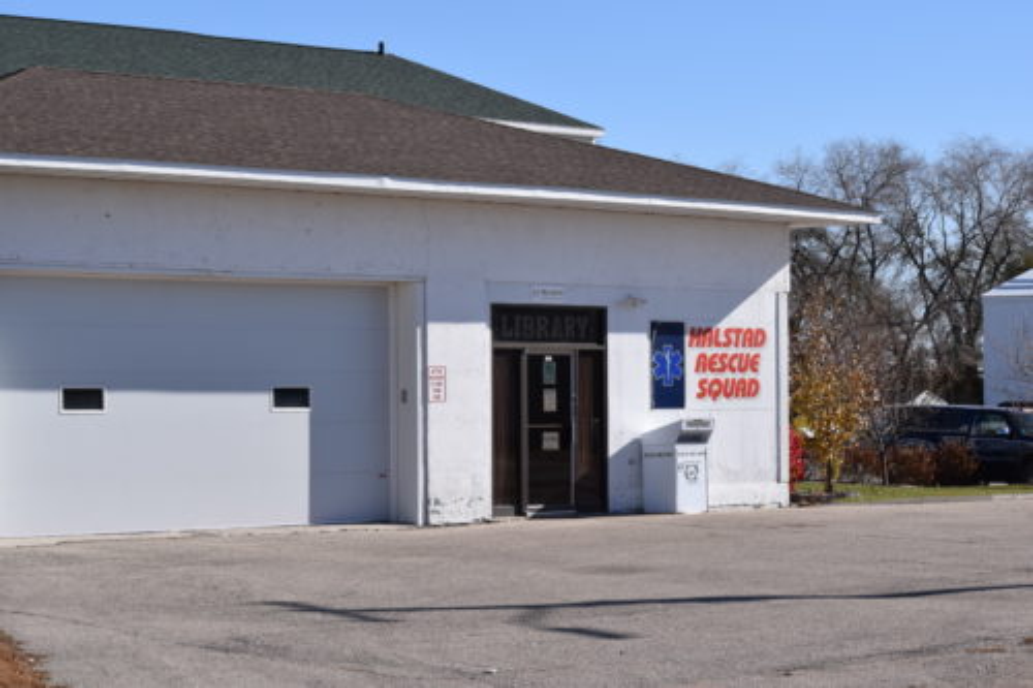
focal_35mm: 82
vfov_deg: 16.5
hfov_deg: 24.6
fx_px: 2366
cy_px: 344
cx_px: 516
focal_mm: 55
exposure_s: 1/800
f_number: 14
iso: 800
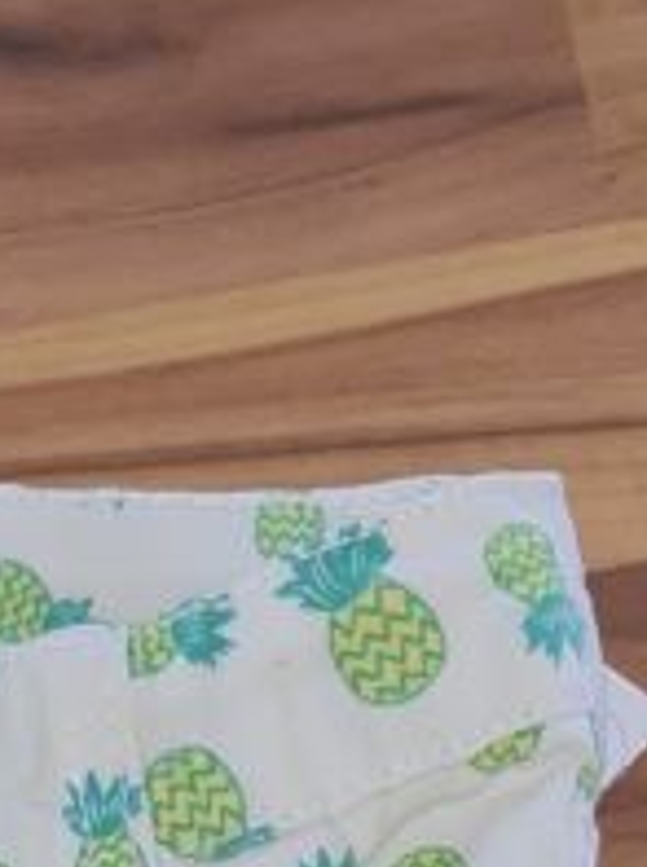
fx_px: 4000
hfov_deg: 9.1
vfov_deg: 9.7
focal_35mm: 160
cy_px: 2548
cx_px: -240
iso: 200
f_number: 1.8
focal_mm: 5.4
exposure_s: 1/100
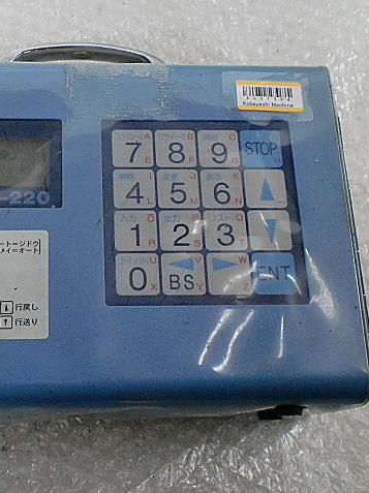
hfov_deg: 30.3
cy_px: 247
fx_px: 669
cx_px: 90
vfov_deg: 40.5
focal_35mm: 47
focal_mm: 6.3
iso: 250
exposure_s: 1/60
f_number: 3.1
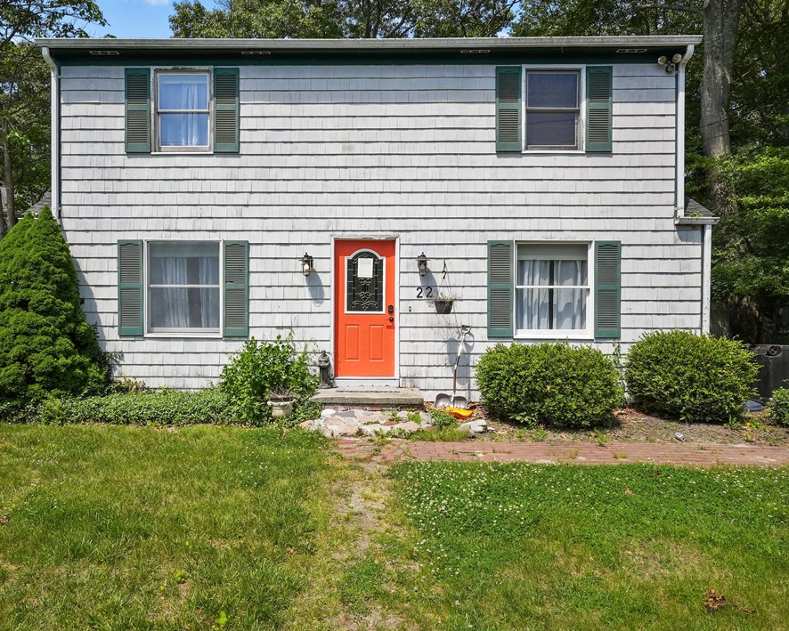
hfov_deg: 72.4
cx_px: 358
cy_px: 315
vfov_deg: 60.9
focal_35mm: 23
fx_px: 537
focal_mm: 13.9
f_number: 9
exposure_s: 1/1250
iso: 400
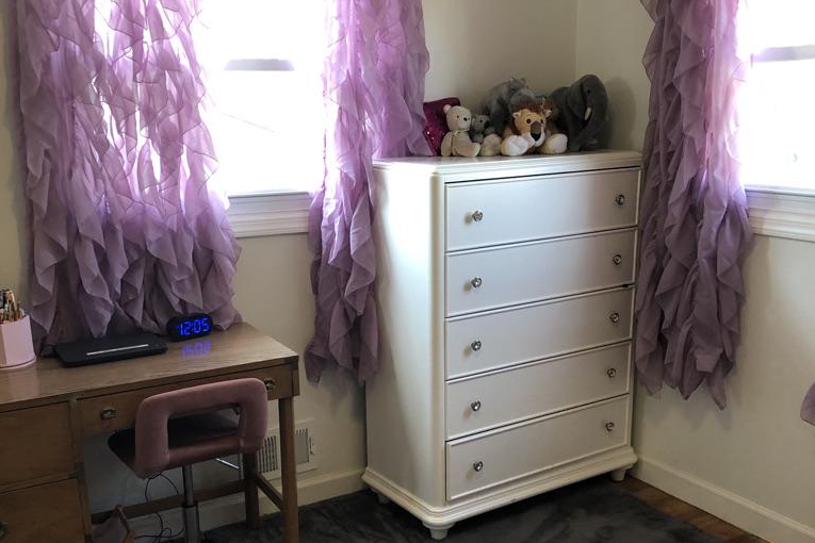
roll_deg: +0.1
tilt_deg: -16.0
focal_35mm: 39
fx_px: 883
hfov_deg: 49.6
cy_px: 360
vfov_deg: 33.9
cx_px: 408
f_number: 1.8
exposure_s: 1/30
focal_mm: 3.99
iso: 40
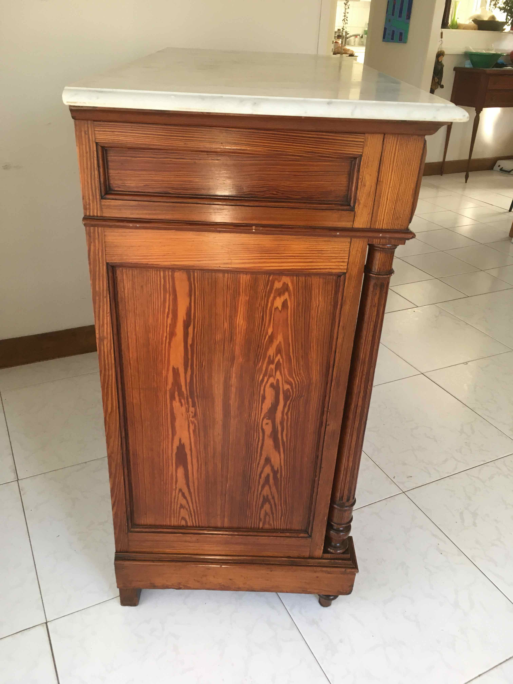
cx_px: 256
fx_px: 573
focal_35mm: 29
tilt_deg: -31.2
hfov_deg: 48.2
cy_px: 342
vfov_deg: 61.7
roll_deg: -3.5
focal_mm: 4.15
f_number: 2.2
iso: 80
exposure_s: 1/33
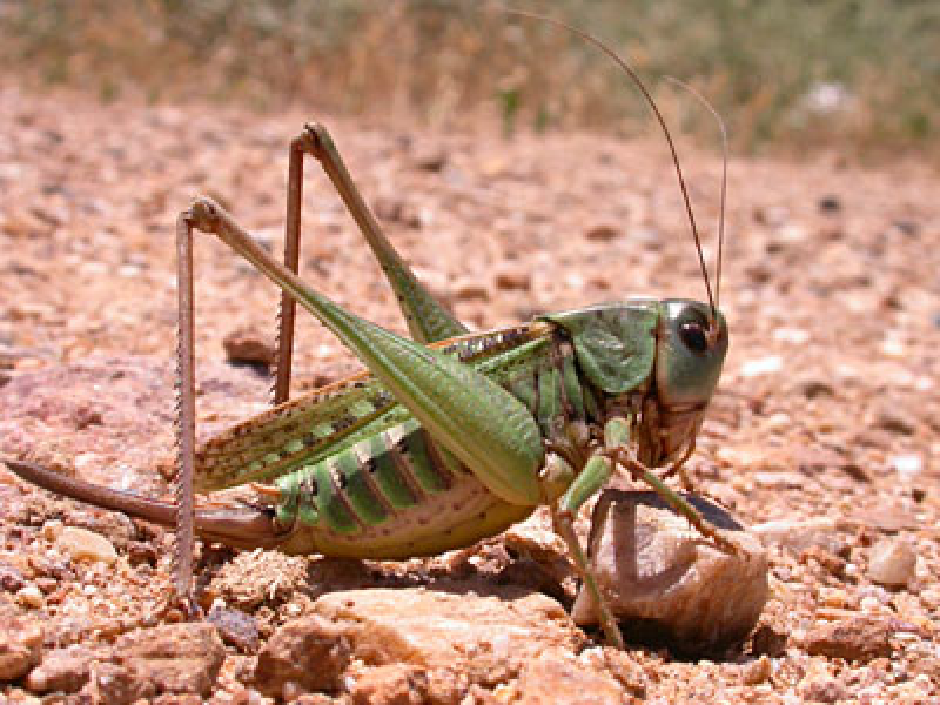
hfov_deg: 25.0
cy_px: 352
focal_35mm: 78
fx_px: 2118
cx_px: 470
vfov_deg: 18.9
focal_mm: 16.2
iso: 100
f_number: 8.9
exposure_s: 1/330
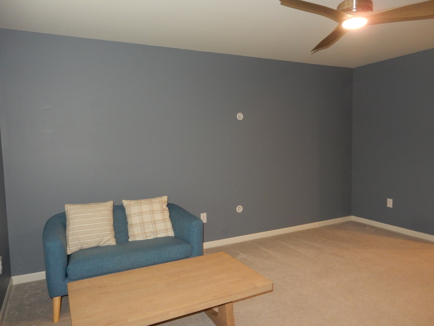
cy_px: 163
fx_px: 313
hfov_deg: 69.4
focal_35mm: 25
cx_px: 217
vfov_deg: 54.9
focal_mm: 4.5
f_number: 3.7
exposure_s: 1/30
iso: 360
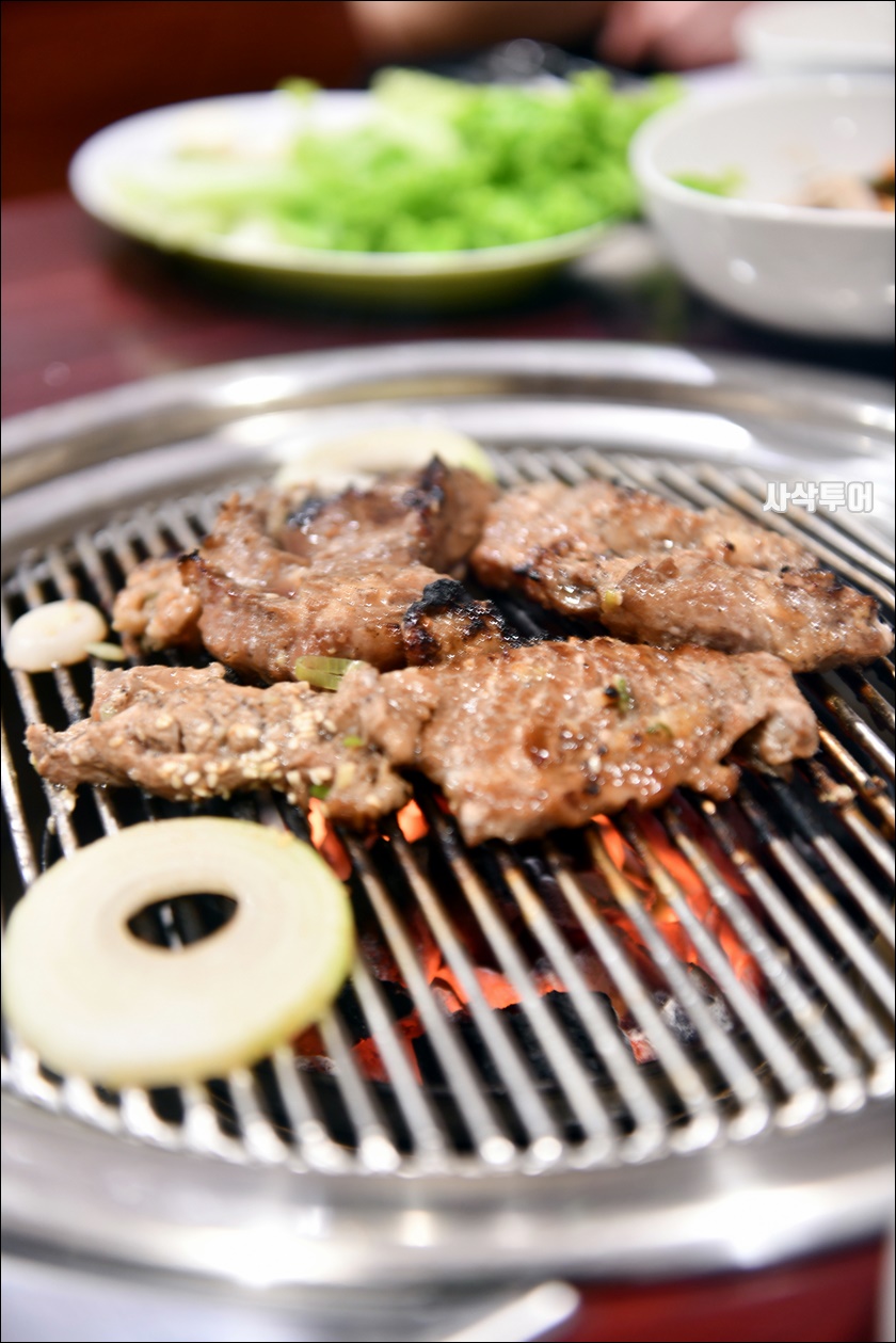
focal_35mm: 50
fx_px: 1865
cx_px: 448
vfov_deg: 39.6
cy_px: 672
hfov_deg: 27.0
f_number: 2.8
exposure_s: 1/10
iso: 500
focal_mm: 50
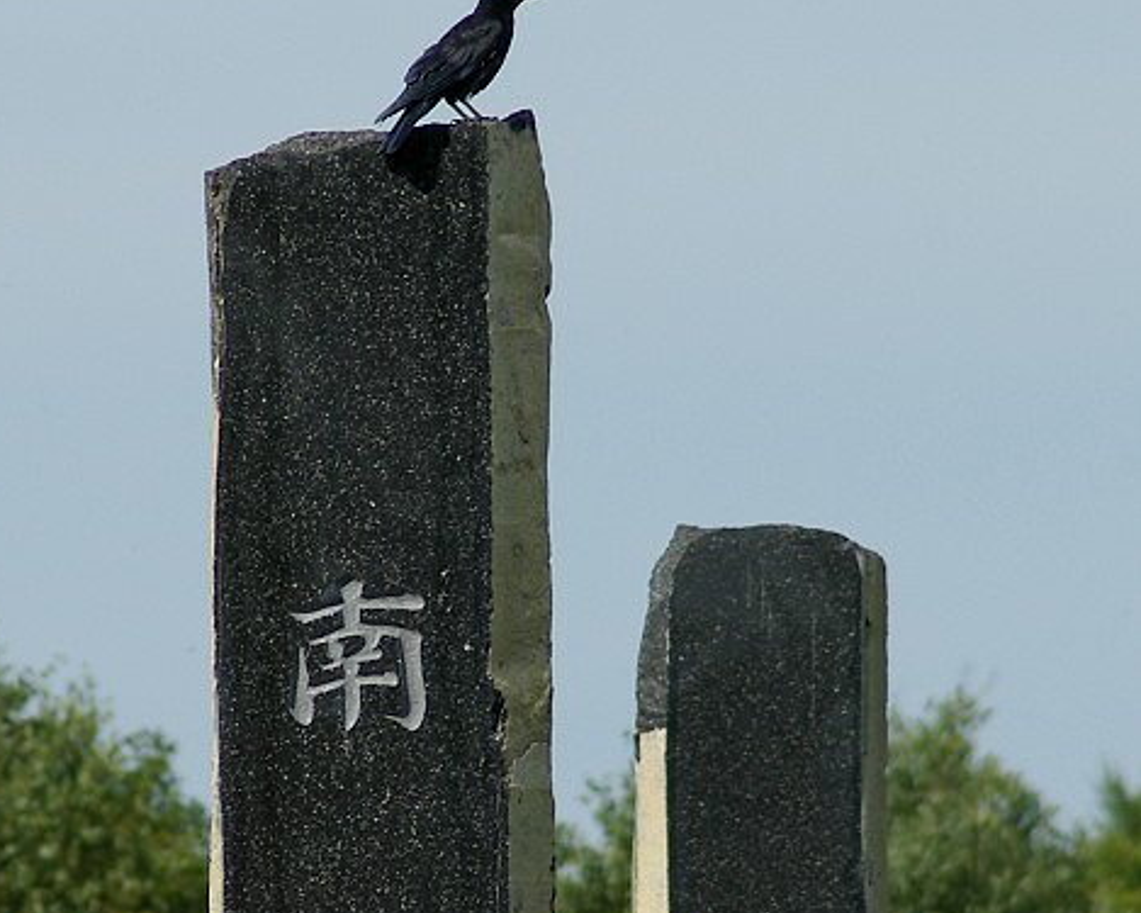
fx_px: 24309
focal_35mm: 720
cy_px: 637
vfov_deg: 2.1
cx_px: 498
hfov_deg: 2.7
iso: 200
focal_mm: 300
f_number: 8
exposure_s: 1/640
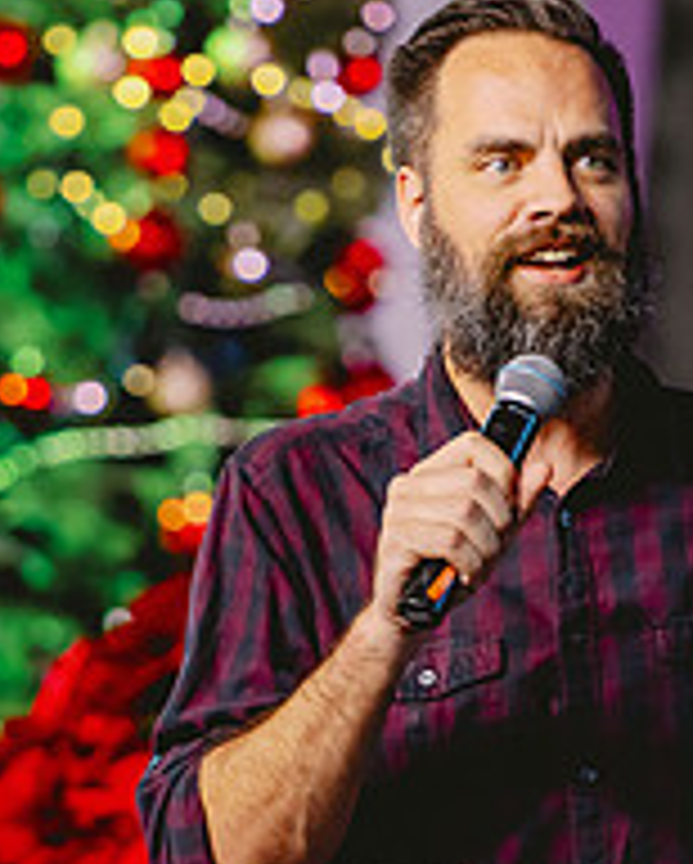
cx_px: 212
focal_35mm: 566
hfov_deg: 2.7
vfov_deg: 3.4
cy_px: 614
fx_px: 14488
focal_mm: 200
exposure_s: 1/250
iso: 1250
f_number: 2.8
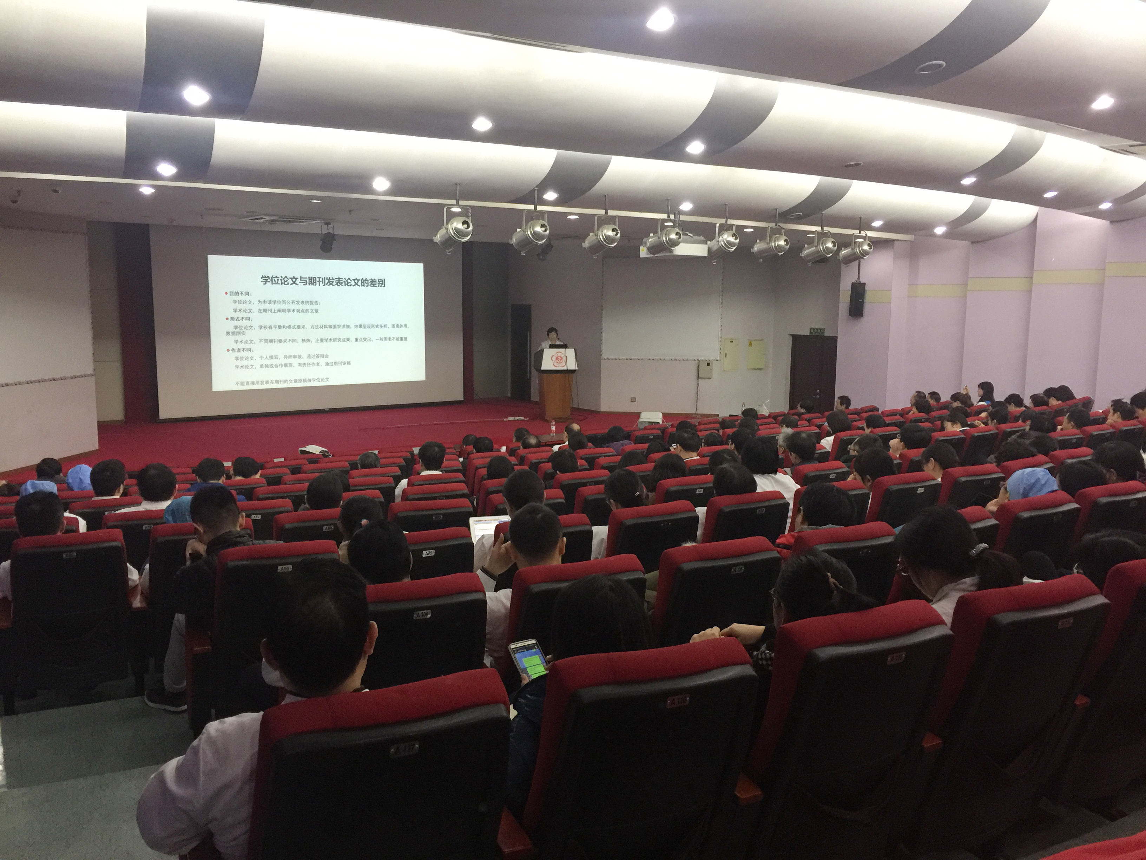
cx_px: 573
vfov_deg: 48.2
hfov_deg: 61.7
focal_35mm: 29
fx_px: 960
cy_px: 430
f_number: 2.2
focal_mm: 4.15
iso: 125
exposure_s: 1/17
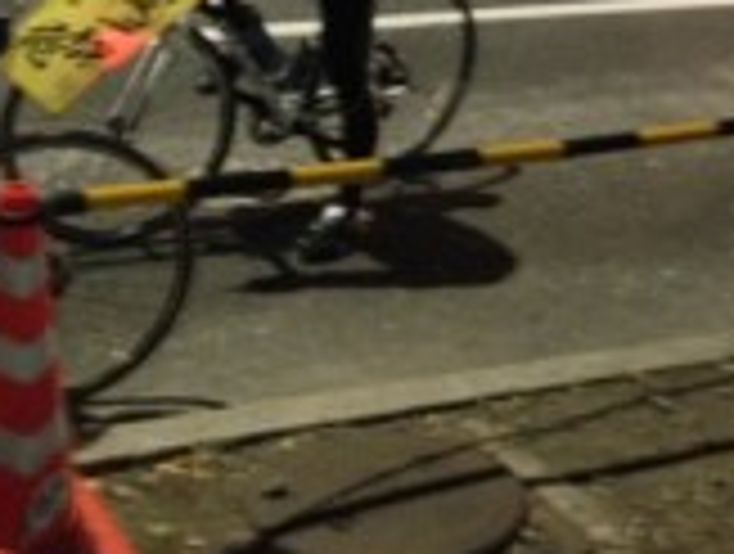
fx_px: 1934
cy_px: -135
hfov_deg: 21.4
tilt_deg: -8.4
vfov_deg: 15.6
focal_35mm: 91
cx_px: 230
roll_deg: -1.2
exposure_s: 1/15
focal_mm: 4.12
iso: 800
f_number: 2.4
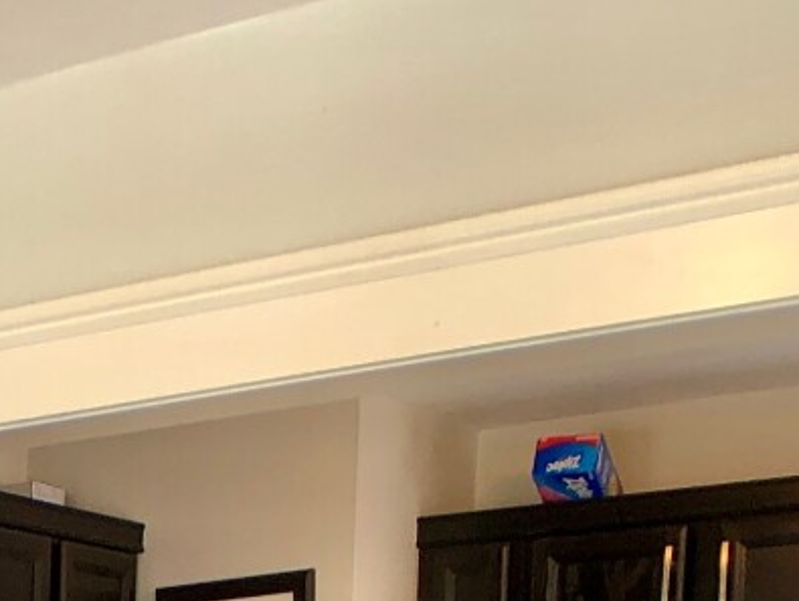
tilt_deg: -8.7
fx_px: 3350
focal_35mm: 145
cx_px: -295
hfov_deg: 13.1
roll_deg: +1.4
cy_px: 1257
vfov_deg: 9.5
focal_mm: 3.99
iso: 40
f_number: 1.8
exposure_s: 1/30
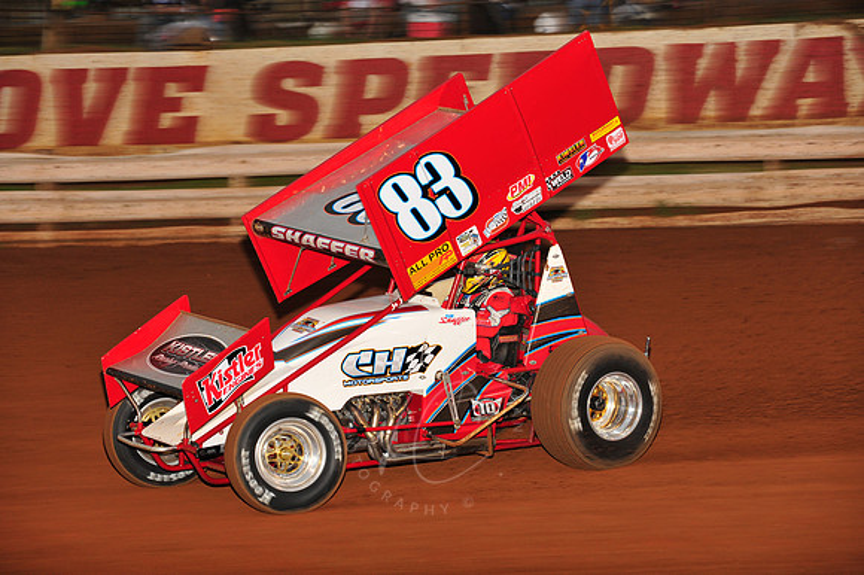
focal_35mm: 125
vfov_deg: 11.0
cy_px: 288
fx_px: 2998
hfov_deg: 16.4
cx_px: 432
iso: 800
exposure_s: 1/320
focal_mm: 125
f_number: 6.3
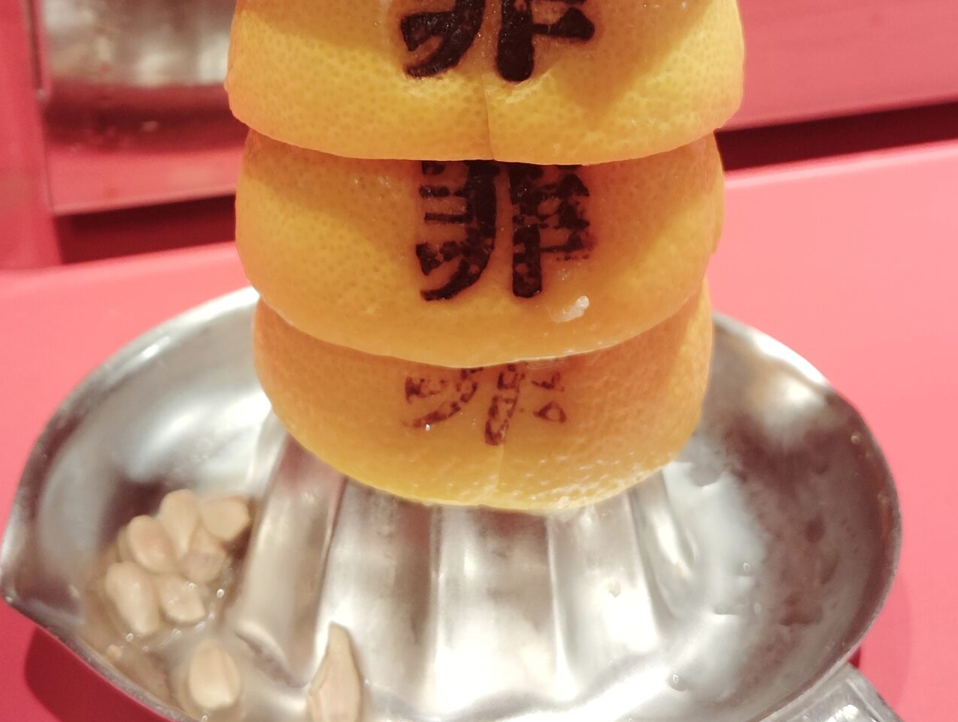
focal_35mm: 56
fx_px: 1552
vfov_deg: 25.7
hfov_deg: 34.3
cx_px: 445
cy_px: 148
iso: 709
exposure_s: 1/50
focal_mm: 4.22
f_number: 1.8
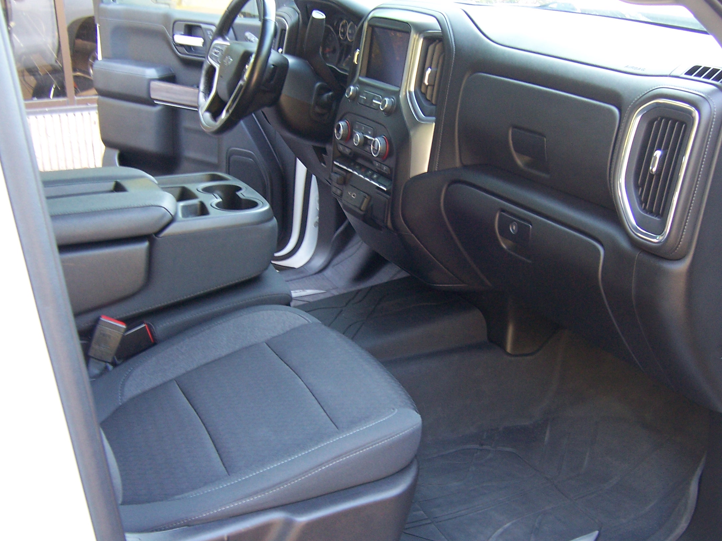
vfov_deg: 36.8
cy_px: 283
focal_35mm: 39
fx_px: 813
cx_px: 375
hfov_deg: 47.9
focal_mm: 5.5
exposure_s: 1/15
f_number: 3.4
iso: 140
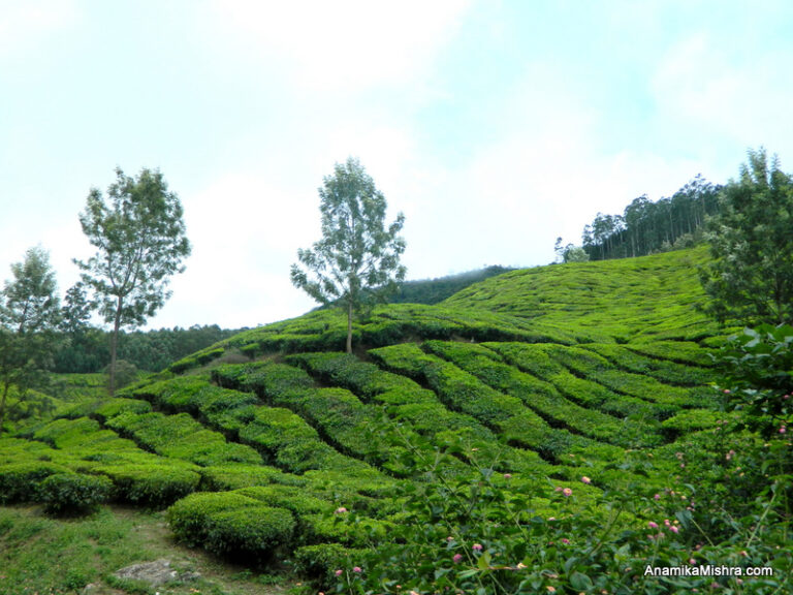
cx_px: 396
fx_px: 802
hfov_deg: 52.6
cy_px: 298
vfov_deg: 40.7
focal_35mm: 35
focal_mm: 6.2
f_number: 3.3
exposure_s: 1/800
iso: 80
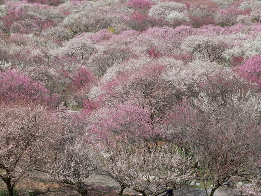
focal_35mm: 84
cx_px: 130
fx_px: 634
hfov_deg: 23.3
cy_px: 98
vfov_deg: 17.6
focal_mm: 42
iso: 200
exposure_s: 1/400
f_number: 8
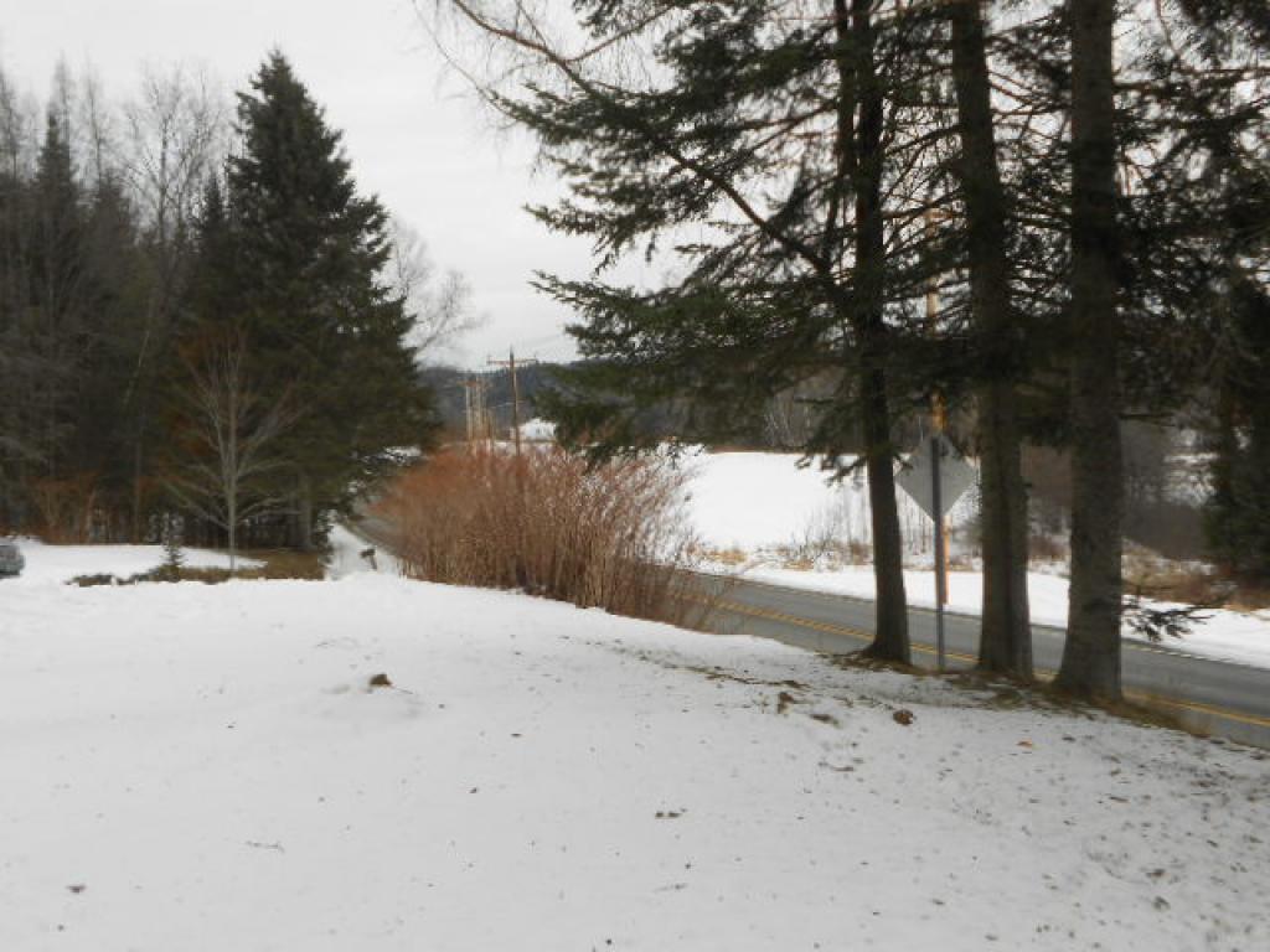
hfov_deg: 50.1
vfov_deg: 38.7
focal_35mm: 37
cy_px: 476
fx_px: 1357
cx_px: 635
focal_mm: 6.7
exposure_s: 1/200
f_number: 3.9
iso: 80
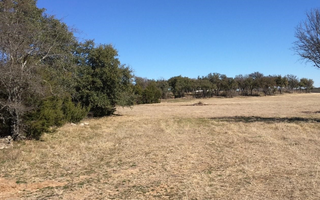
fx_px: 349
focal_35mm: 40
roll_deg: -2.4
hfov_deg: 48.7
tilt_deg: +1.8
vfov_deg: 31.9
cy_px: 85
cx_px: 203
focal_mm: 4.15
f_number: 2.2
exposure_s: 1/2326
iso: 32
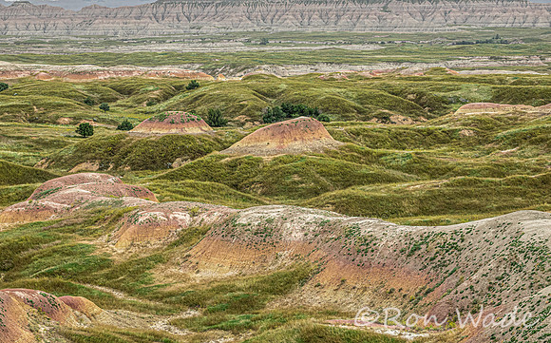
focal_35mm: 107
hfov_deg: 19.5
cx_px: 276
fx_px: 1604
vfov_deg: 12.2
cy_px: 160
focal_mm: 38.04
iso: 320
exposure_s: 1/200
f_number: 5
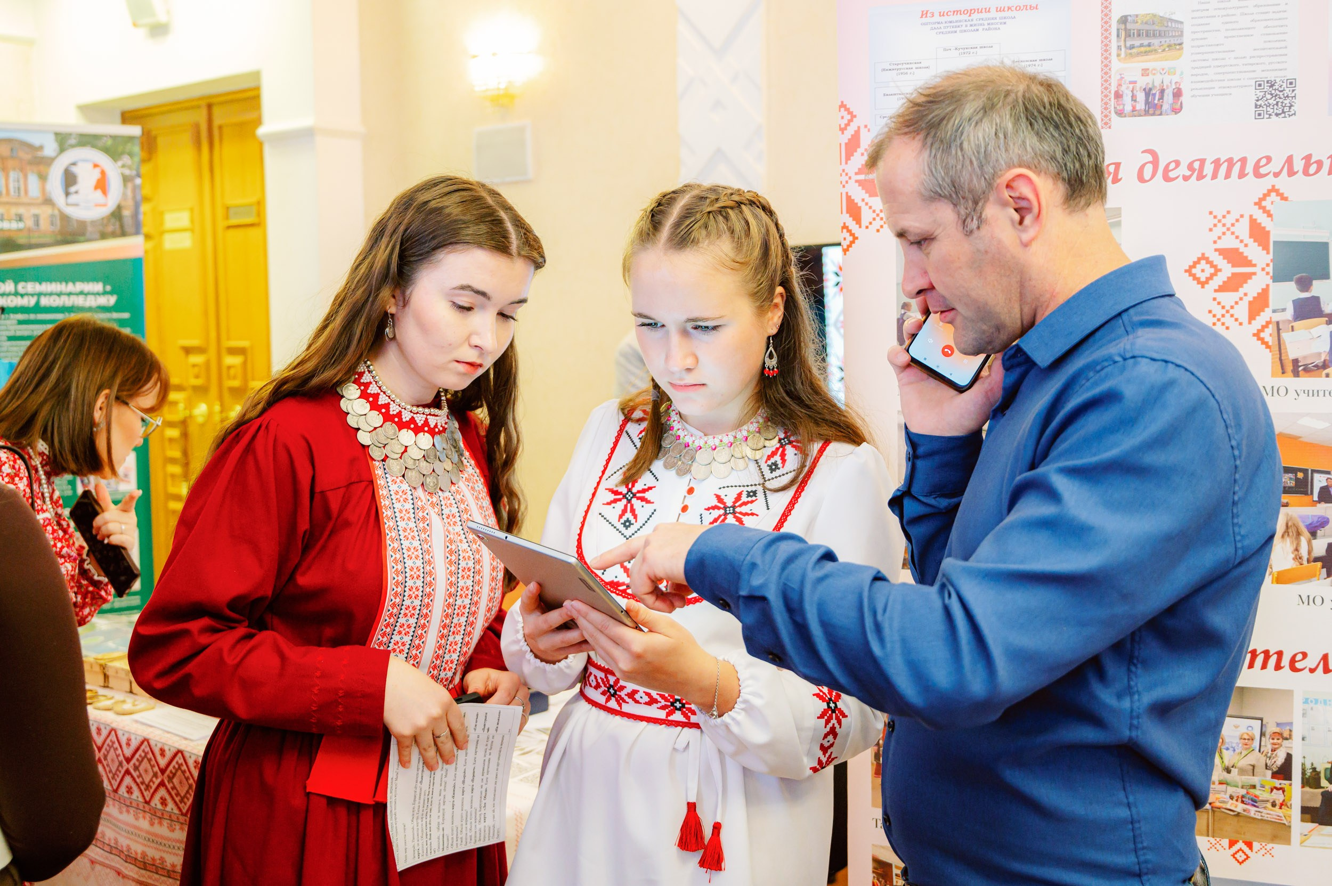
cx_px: 666
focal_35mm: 40
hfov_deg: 48.5
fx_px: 1479
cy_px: 443
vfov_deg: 33.4
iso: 3200
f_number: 4
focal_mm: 40
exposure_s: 1/100
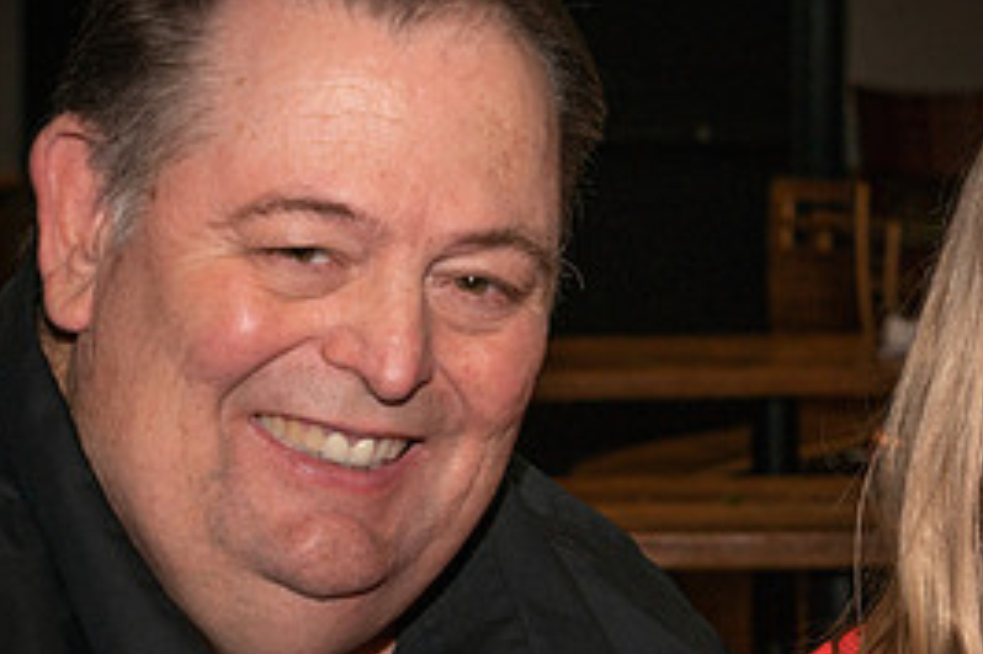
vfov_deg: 8.1
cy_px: 429
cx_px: 776
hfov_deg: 12.1
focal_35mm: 169
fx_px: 4612
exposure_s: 1/100
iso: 500
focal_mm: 70
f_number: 8
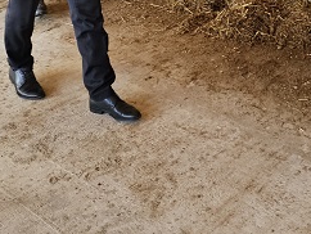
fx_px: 683
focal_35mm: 76
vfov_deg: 17.5
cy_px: -112
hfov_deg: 25.5
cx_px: 213
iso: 125
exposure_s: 1/100
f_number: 1.7
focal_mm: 6.3
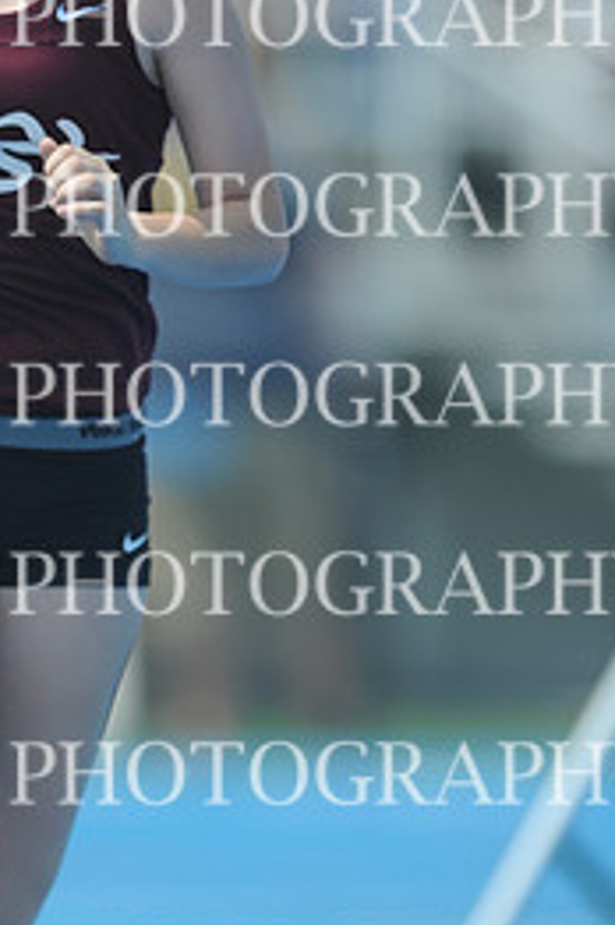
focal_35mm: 886
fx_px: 22762
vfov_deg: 2.3
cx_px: -14
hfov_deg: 1.5
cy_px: 487
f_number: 3.5
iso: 200
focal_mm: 400
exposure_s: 1/3200
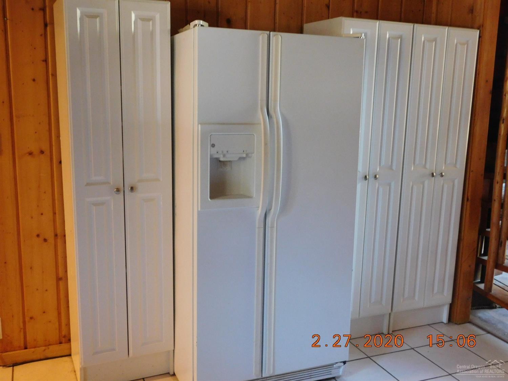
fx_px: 528
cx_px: 254
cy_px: 190
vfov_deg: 39.7
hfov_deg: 51.4
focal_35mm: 36
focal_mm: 6.3
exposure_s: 1/8
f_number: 3.5
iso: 450
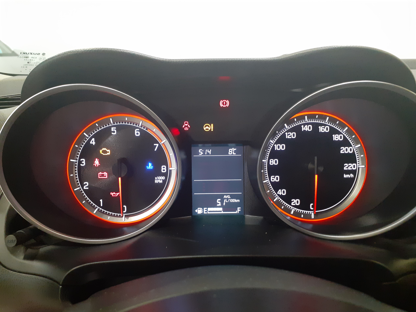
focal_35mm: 27
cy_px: 156
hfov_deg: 65.3
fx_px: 324
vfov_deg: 51.4
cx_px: 208
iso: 320
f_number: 1.9
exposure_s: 1/25
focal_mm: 3.6
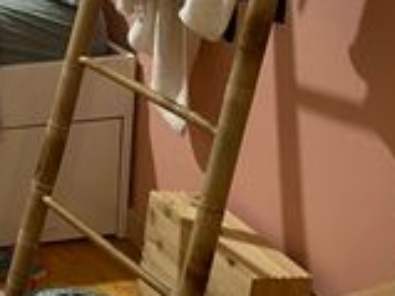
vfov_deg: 14.6
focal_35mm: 98
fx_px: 1117
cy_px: -47
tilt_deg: -13.0
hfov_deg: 17.9
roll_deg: +1.4
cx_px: -194
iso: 200
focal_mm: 4.2
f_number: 1.6
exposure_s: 1/50
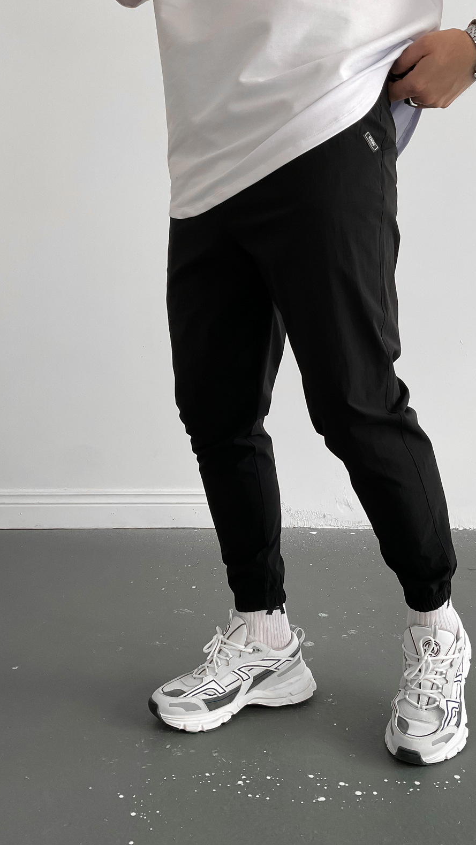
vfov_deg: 61.0
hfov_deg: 36.6
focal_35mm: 32
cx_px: 270
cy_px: 427
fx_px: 718
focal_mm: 3
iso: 64
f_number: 1.8
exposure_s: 1/75
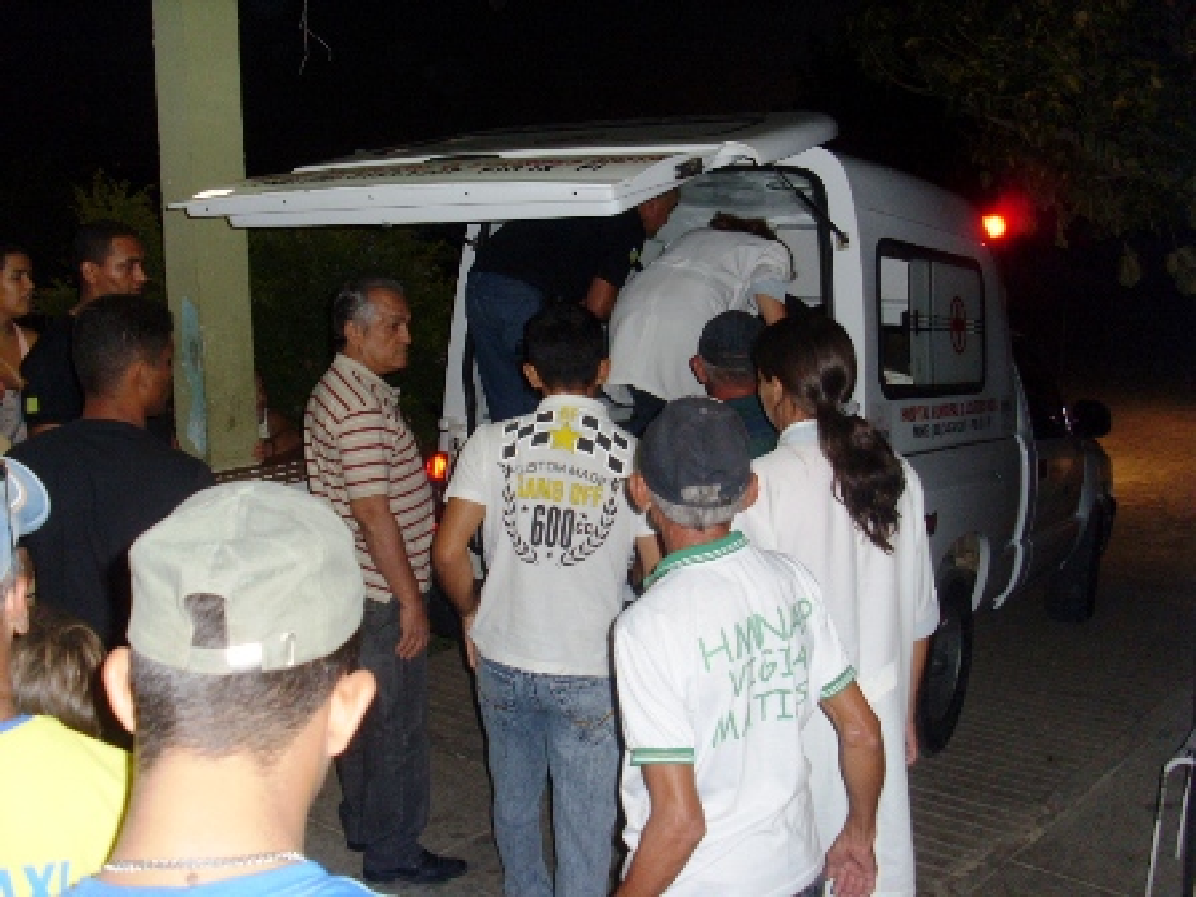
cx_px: 598
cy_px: 448
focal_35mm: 38
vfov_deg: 37.7
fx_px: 1313
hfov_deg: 49.0
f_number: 3
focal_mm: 6.3
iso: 100
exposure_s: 1/45
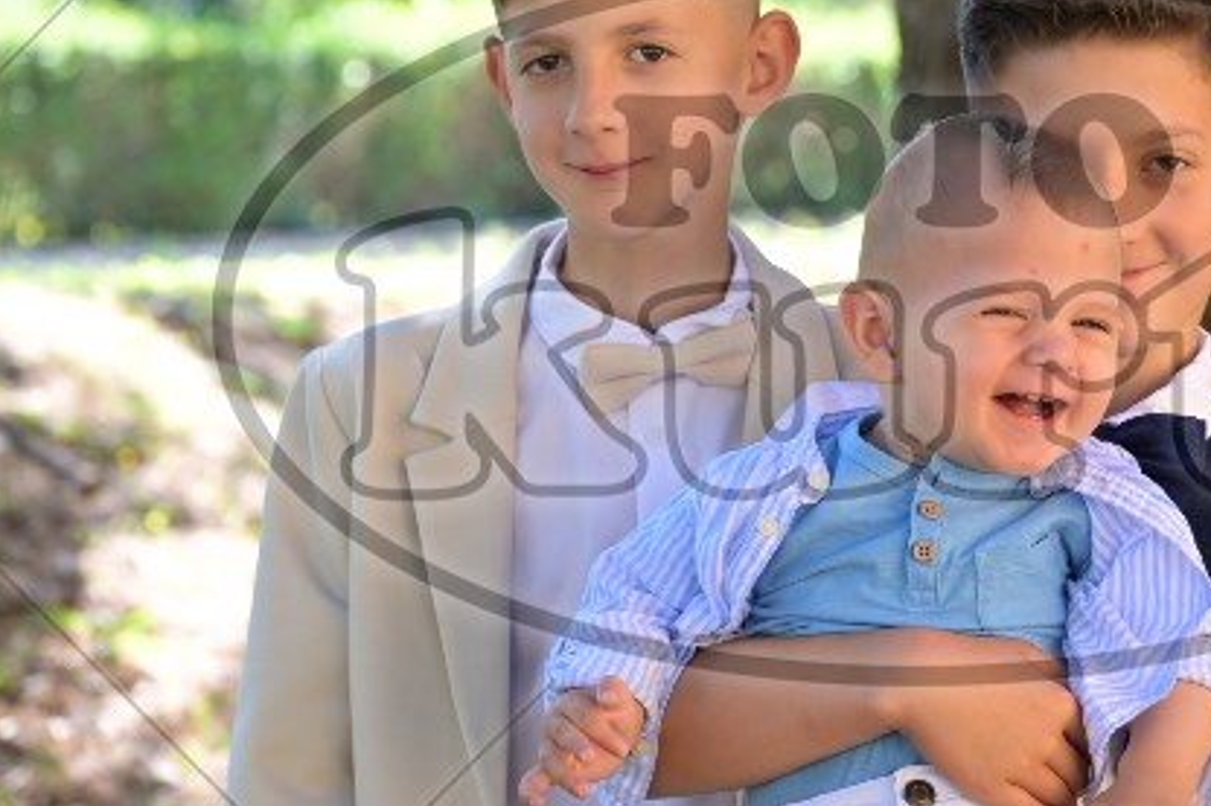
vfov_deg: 8.0
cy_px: 322
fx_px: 5783
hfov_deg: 11.9
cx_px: 917
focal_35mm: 172
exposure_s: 1/160
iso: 640
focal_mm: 110
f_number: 6.3
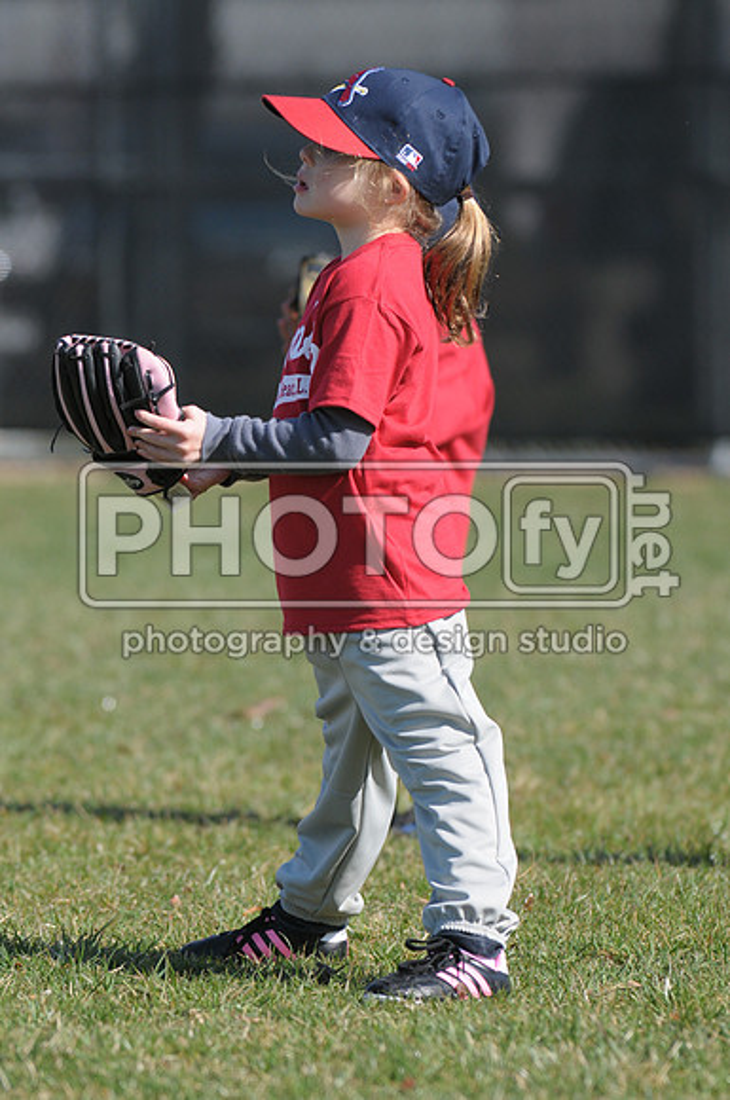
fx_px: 9152
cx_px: 365
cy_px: 550
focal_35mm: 300
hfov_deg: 4.6
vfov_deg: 6.9
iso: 400
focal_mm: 200
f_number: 4.5
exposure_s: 1/2000
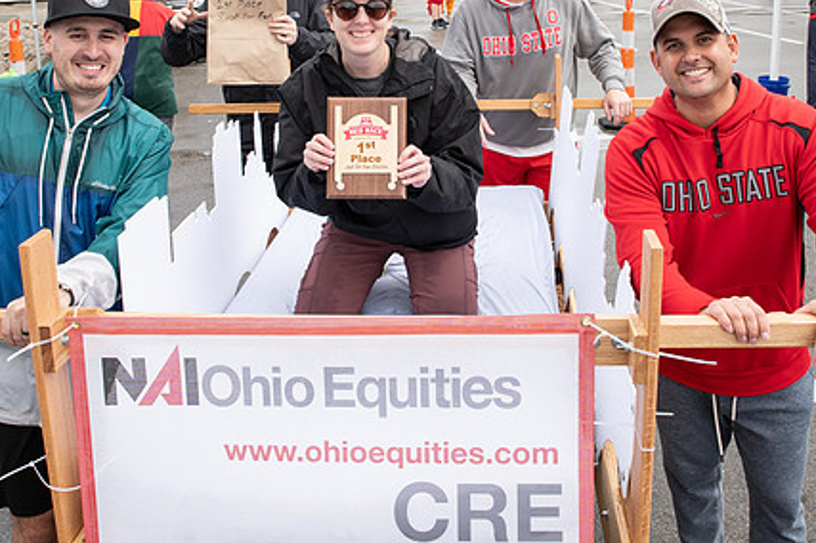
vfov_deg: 32.5
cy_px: 117
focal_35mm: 40
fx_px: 906
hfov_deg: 48.5
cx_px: 419
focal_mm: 24
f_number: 6.3
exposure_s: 1/400
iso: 400
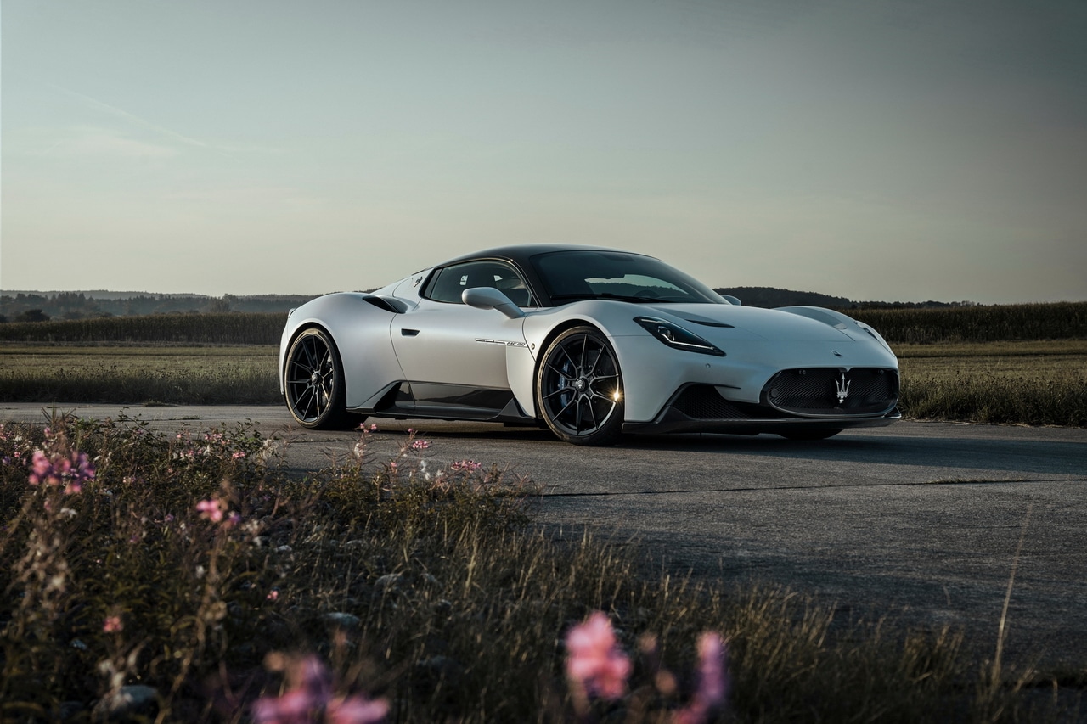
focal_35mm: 59
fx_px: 1775
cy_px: 362
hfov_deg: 34.0
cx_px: 544
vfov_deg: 23.1
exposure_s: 1/80
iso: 125
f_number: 8
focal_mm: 58.8
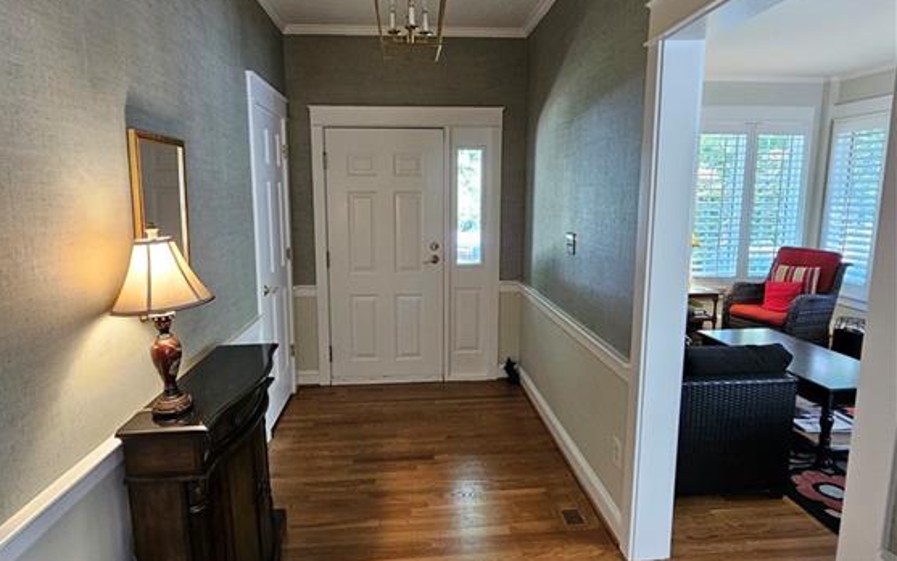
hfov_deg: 88.0
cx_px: 435
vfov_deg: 62.2
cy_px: 272
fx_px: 464
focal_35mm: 19
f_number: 2.2
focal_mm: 2.2
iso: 320
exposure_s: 1/40
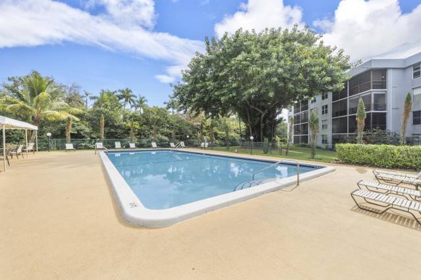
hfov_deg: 100.5
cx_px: 210
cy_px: 140
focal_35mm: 15
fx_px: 175
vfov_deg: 77.2
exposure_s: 1/80
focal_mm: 10
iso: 100
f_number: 11
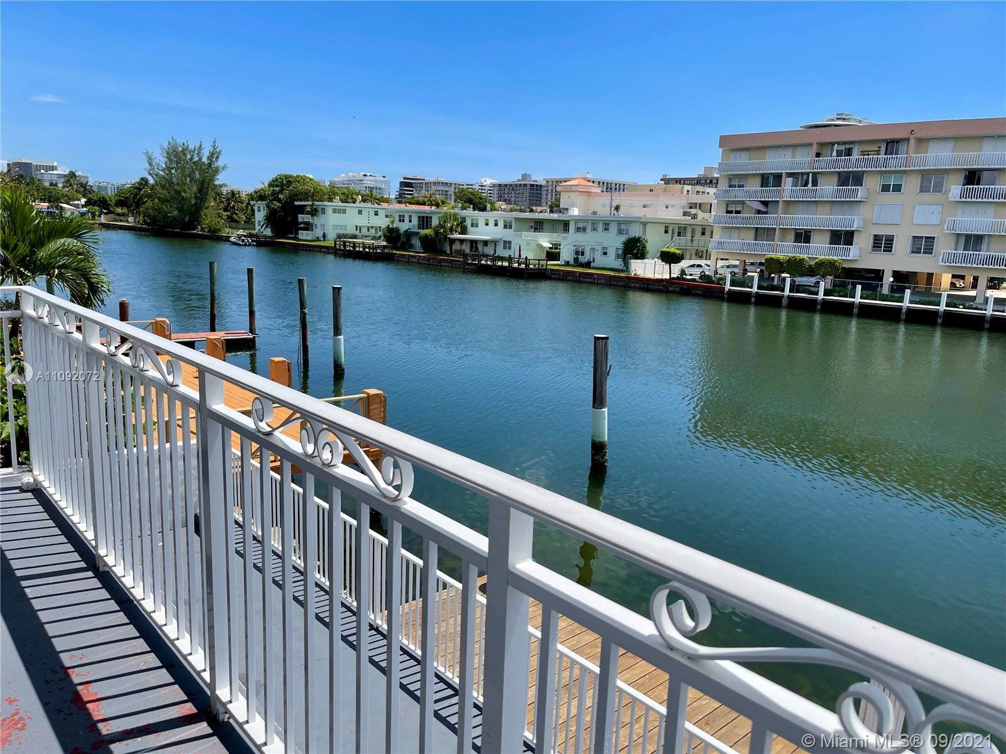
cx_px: 503
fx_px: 756
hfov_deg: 67.3
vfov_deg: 53.1
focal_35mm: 26
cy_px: 377
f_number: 1.6
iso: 32
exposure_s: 1/4202
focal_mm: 5.1
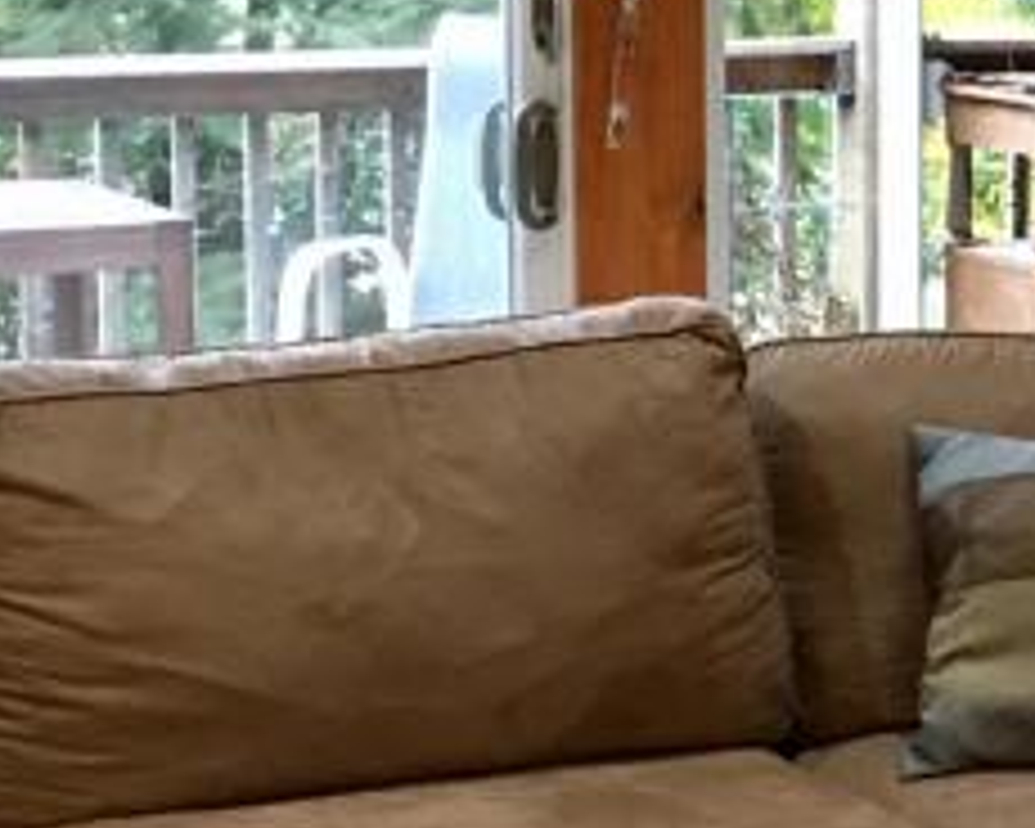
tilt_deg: -5.5
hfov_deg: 14.2
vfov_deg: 12.2
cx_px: 1570
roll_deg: -0.4
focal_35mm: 126
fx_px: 3860
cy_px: 220
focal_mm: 4.15
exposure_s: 1/15
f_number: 2.2
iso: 100
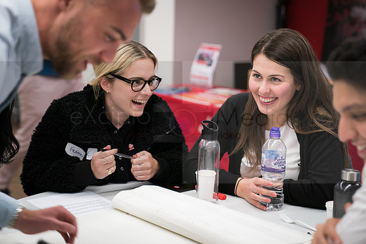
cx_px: 183
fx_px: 651
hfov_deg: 31.4
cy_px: 122
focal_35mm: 64
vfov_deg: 21.3
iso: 500
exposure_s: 1/60
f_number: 2.8
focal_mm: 64
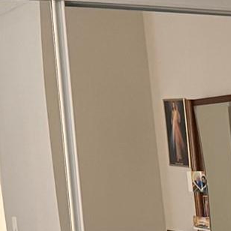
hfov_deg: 11.4
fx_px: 1065
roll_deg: +2.1
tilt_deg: -10.5
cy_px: 322
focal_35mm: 141
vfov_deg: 11.9
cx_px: 431
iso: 640
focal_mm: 6.76
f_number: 1.78
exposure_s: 1/40
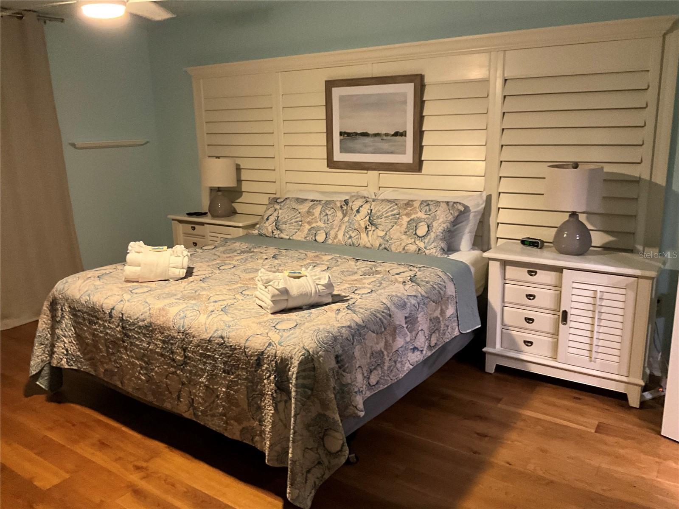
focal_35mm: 29
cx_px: 340
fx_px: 569
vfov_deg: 48.2
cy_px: 254
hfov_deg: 61.7
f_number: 1.8
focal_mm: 3
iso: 320
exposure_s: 1/30
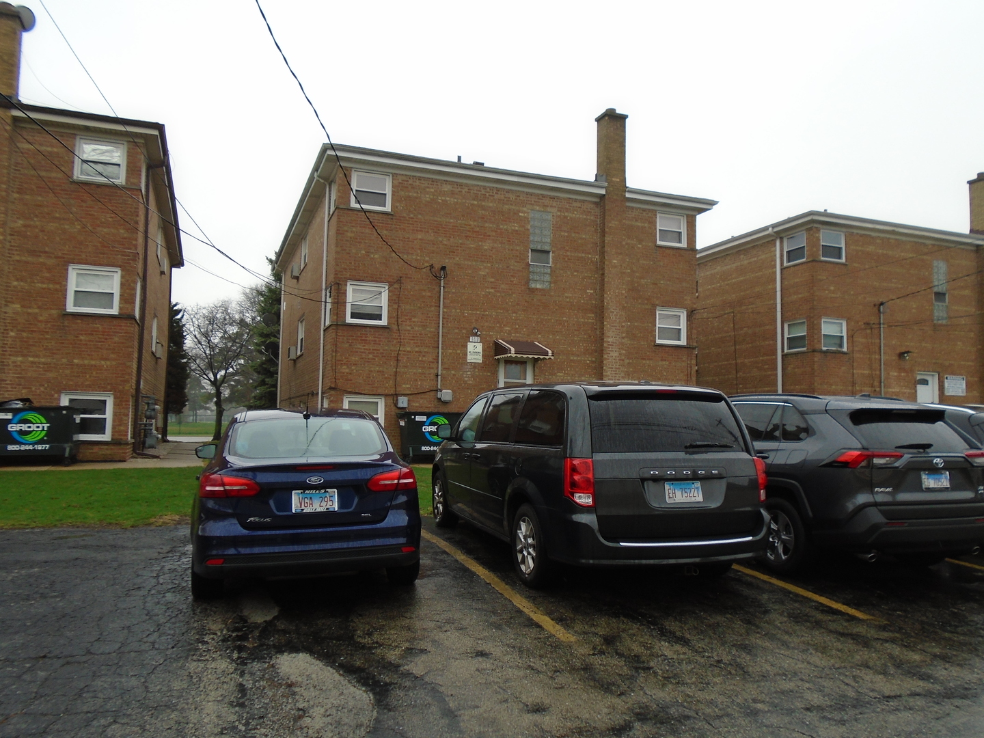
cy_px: 369
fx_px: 739
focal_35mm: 26
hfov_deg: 67.3
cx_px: 492
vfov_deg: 53.1
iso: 100
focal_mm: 4.6
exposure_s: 1/400
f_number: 3.2
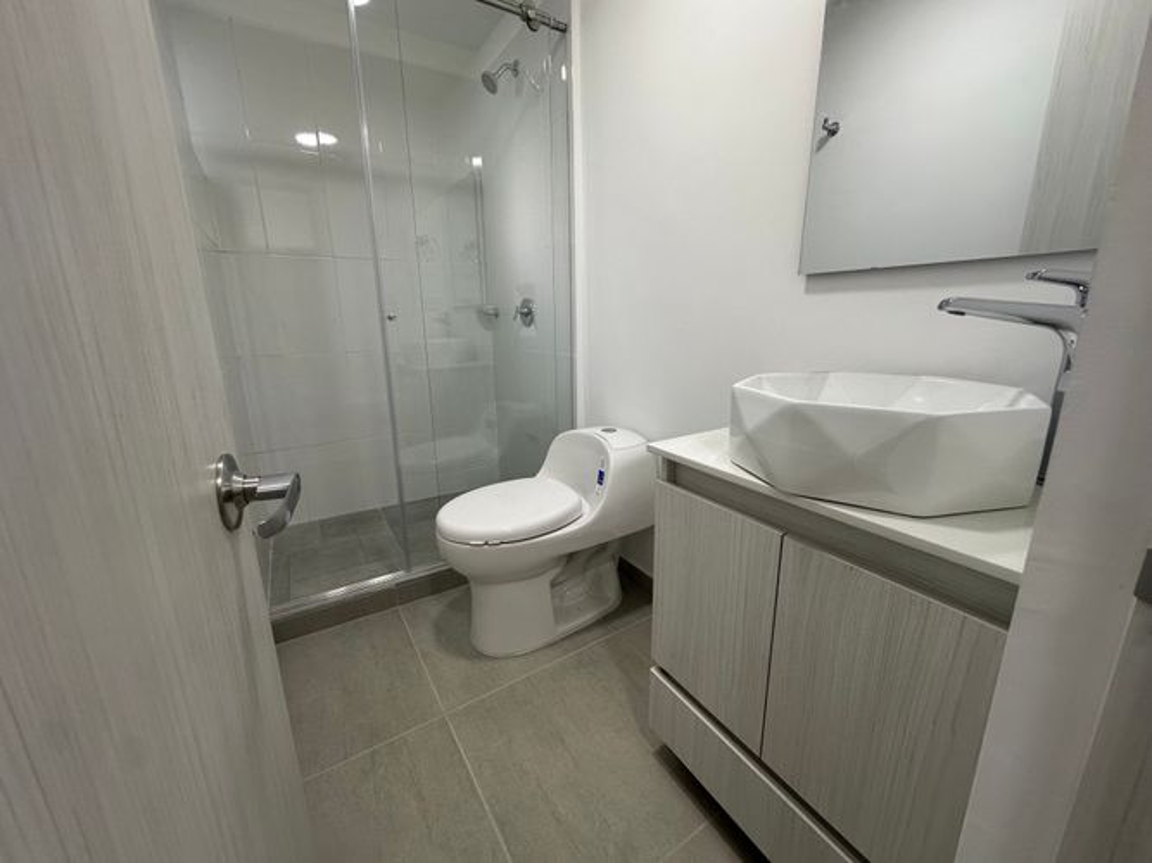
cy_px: 432
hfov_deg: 102.1
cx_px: 576
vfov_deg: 85.7
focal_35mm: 14
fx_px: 466
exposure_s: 1/120
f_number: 2.2
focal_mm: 2.22
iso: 160
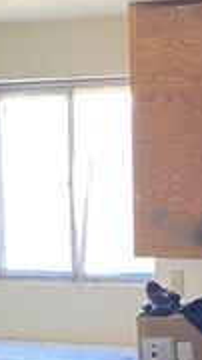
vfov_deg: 17.3
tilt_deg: -5.3
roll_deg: -0.2
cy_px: 358
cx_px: 232
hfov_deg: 9.9
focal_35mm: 121
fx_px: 1154
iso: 320
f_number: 1.8
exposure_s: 1/60
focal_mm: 4.25
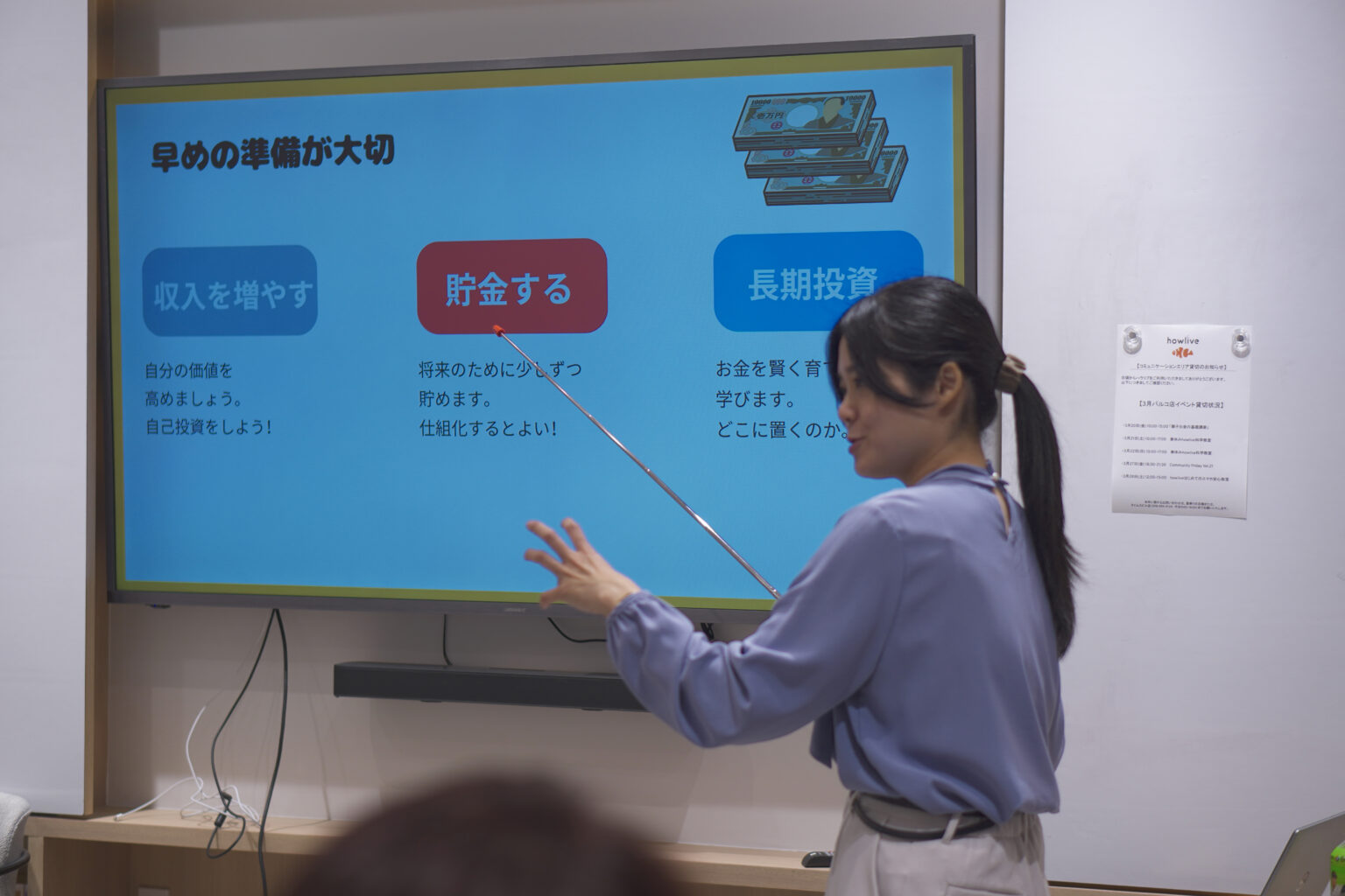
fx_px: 2802
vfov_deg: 18.2
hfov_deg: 27.0
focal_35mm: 75
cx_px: 672
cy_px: 448
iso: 100
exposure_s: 1/200
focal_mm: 50
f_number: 2.2
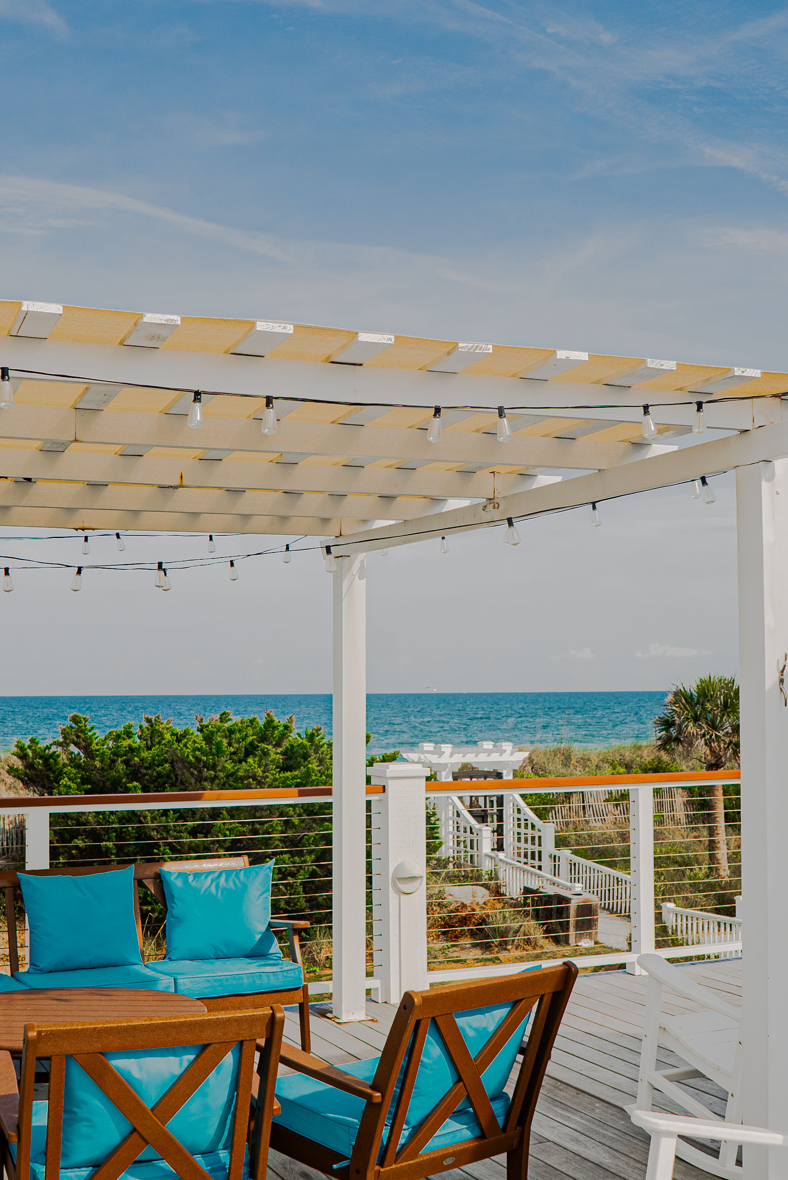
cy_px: 590
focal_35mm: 42
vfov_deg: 46.4
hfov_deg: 31.9
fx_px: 1378
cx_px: 394
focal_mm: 28
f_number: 6.3
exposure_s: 1/400
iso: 50
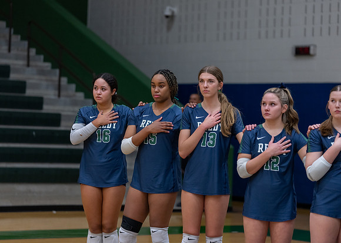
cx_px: 170
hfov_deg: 16.2
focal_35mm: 124
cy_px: 122
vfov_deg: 11.6
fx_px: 1197
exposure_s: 1/320
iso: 1000
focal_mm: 118
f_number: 2.8
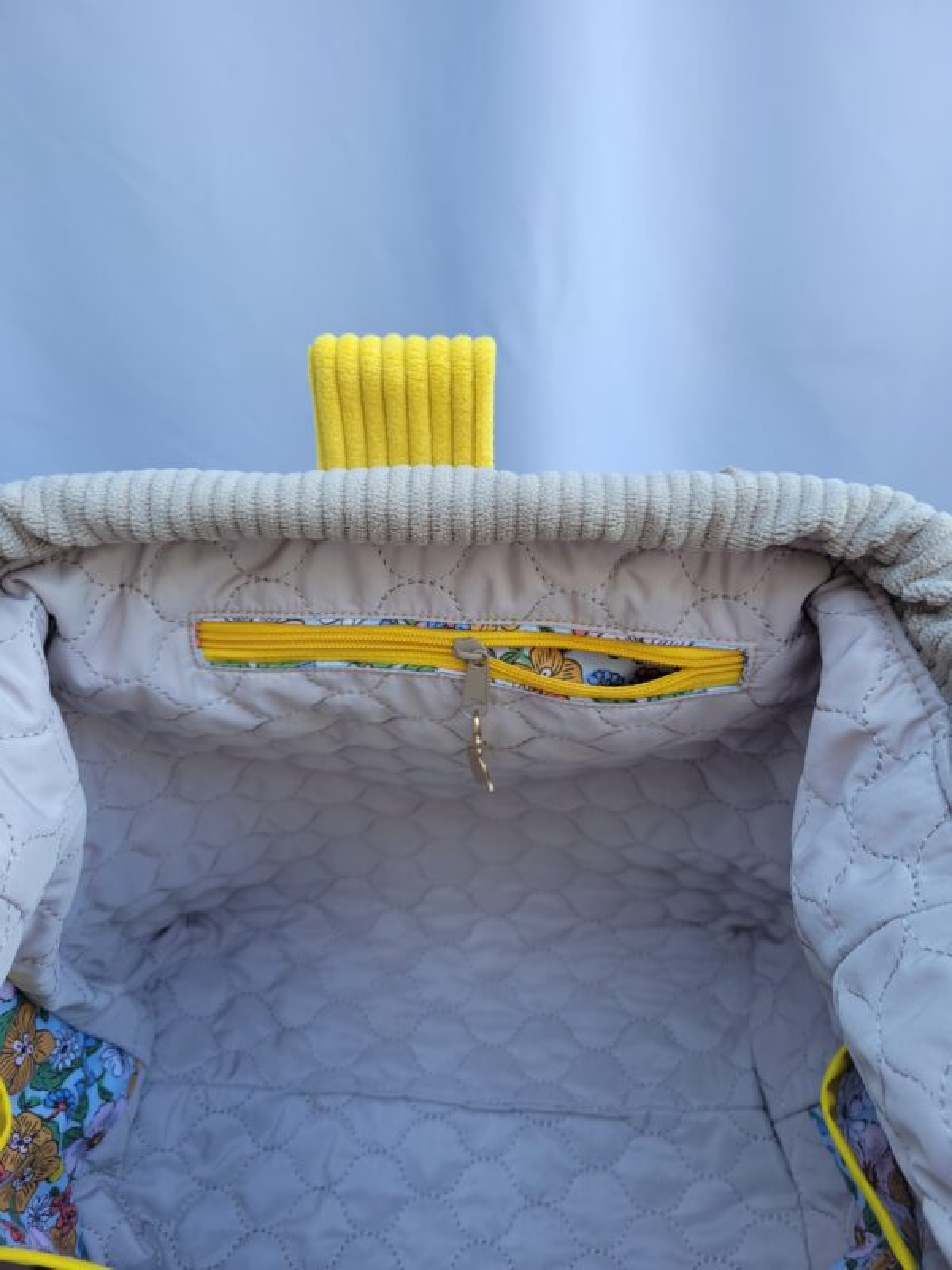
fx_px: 953
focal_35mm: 26
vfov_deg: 67.3
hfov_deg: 53.1
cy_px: 635
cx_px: 476
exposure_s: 1/120
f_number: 1.8
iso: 50
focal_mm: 5.4
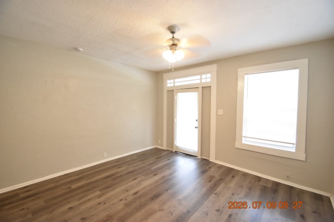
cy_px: 111
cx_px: 167
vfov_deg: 77.3
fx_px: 139
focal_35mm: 15
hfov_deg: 100.4
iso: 800
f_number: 3.5
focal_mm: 10
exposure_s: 1/20
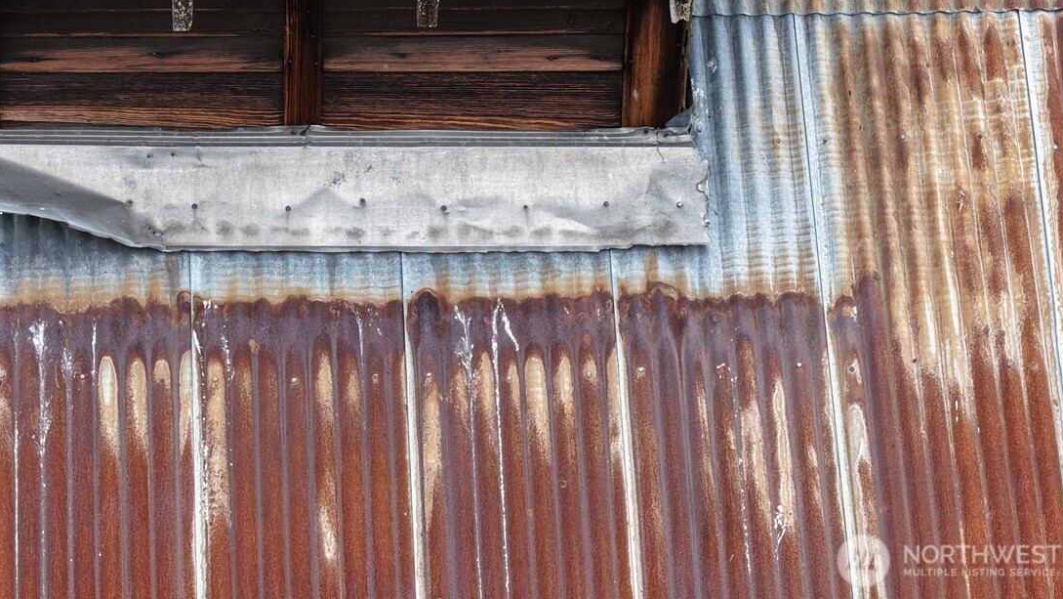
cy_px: 14
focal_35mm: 112
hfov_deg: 19.0
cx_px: 309
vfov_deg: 10.7
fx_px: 3157
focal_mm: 19.35
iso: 100
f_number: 2.8
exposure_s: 1/200
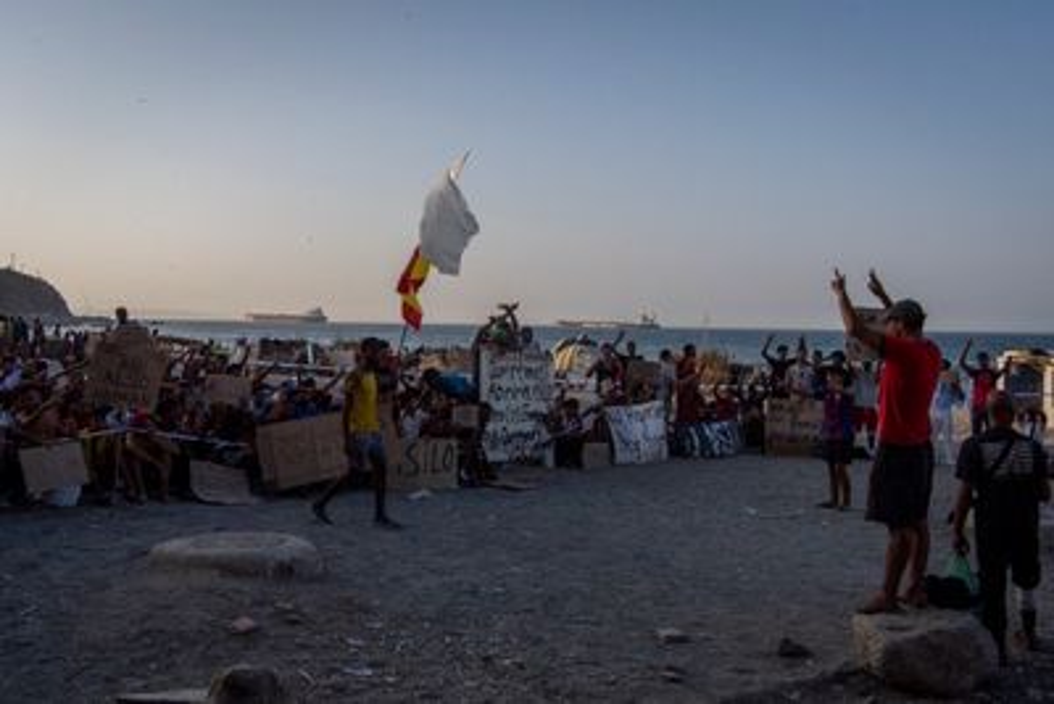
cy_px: 352
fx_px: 996
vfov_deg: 38.9
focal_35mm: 34
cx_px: 527
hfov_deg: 55.8
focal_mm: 34
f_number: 22
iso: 1250
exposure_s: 1/1600
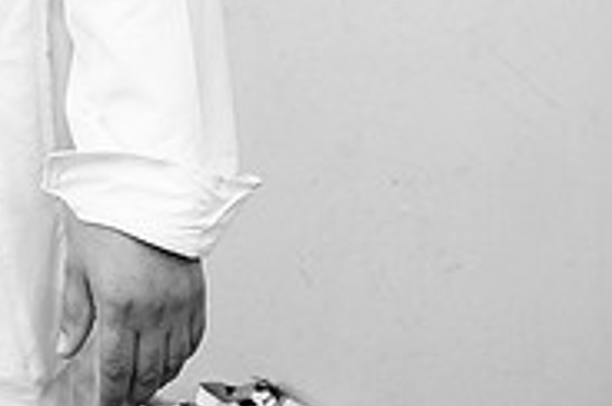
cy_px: -176
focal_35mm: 82
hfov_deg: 21.3
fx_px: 1392
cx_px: -283
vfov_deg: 15.5
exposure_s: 1/250
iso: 800
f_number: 5
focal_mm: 26
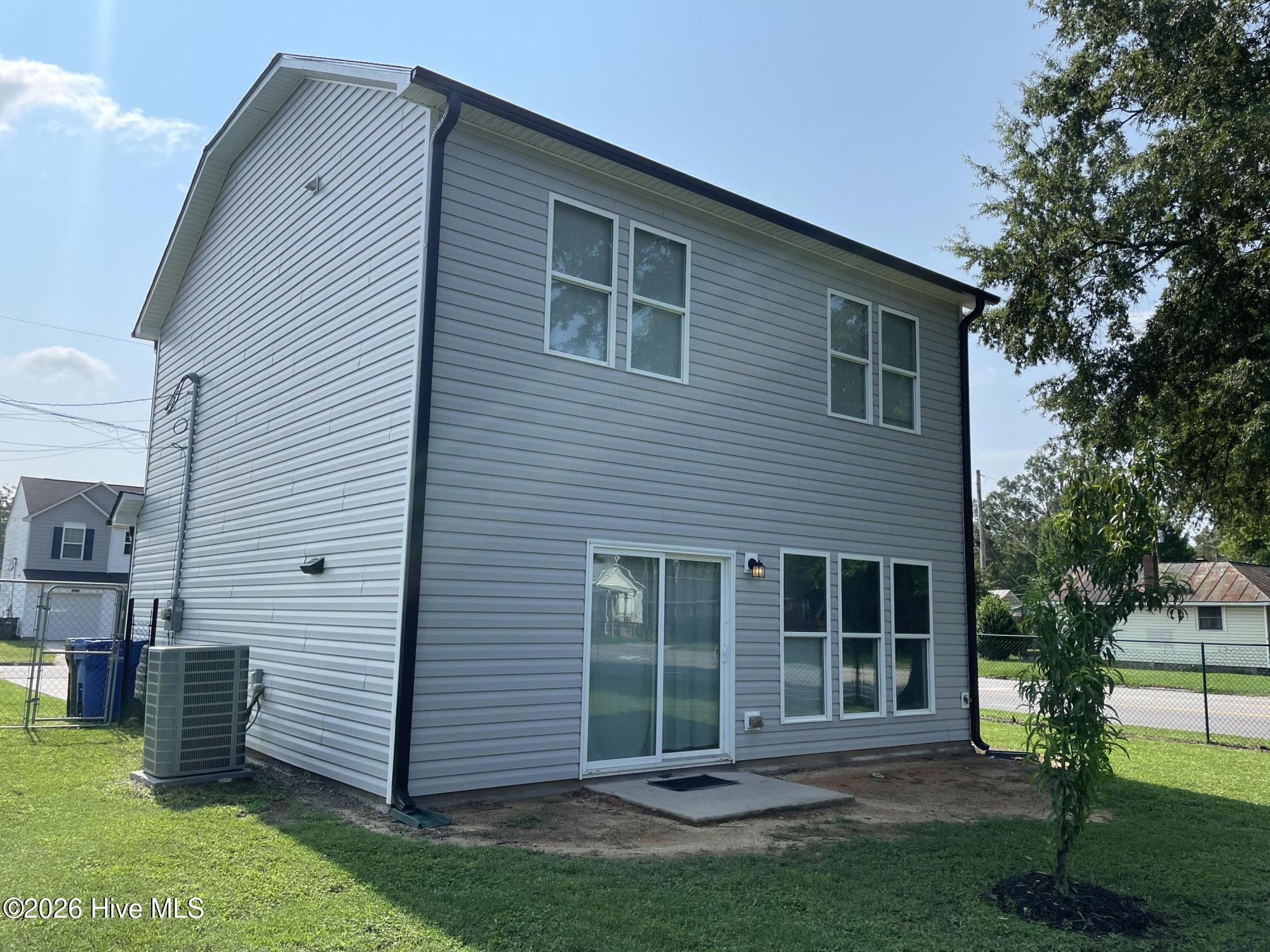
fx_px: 954
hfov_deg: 67.3
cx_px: 635
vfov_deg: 53.1
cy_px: 476
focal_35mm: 26
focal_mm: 4.2
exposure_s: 1/3861
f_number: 1.6
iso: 50
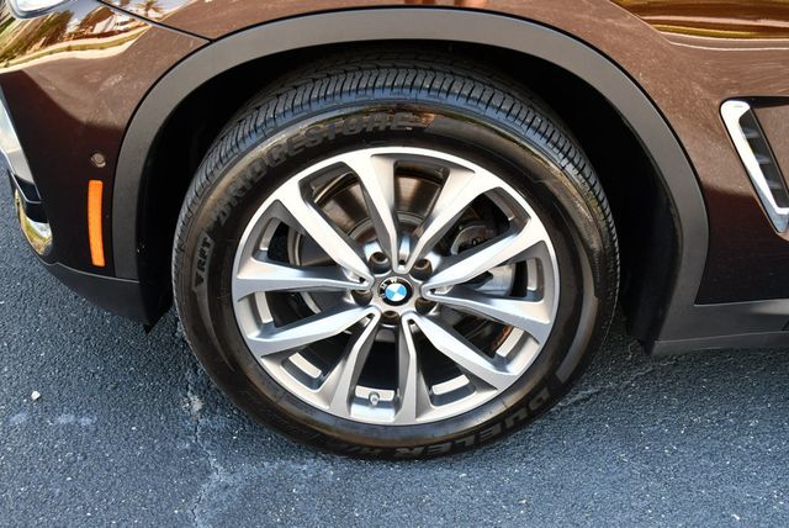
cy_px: 264
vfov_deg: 36.9
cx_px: 394
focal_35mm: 36
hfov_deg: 53.1
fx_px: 790
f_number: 4
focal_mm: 18
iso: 400
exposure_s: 1/250
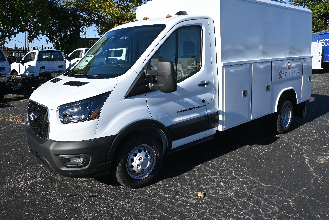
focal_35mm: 53
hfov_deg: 37.6
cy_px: 101
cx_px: 163
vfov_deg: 25.6
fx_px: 483
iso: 100
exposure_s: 1/500
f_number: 8
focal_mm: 30.5
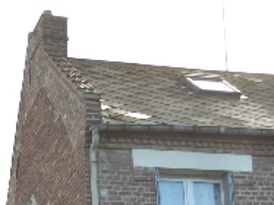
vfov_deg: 14.0
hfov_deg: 20.3
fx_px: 759
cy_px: 343
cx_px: 70
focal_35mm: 96
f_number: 3.1
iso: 160
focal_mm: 5
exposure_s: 1/200
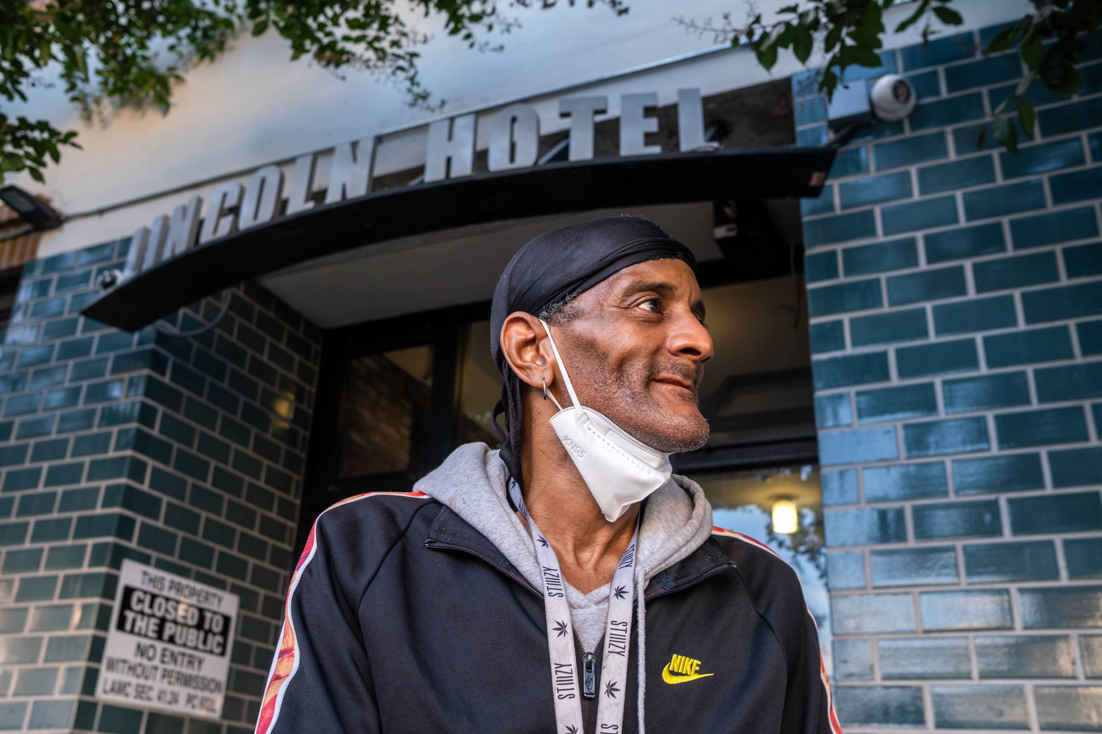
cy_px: 367
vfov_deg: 37.9
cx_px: 551
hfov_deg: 54.4
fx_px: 1071
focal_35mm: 35
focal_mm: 23
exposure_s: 1/100
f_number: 4
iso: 400
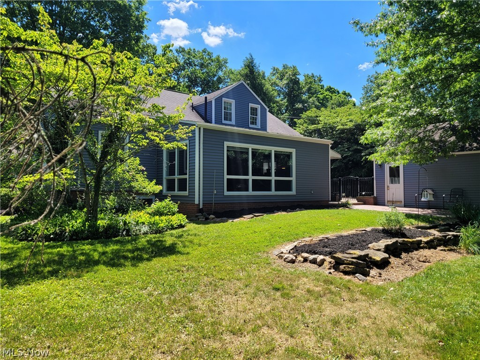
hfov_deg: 67.3
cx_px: 240
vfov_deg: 53.1
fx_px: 361
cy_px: 180
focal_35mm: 26
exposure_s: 1/1300
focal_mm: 5.4
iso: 40
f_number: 1.8
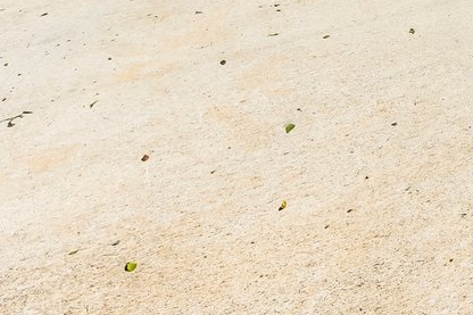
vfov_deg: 13.8
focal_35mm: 69
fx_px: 906
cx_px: 945
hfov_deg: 18.7
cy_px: -449
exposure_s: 1/500
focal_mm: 14
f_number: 8
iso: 100
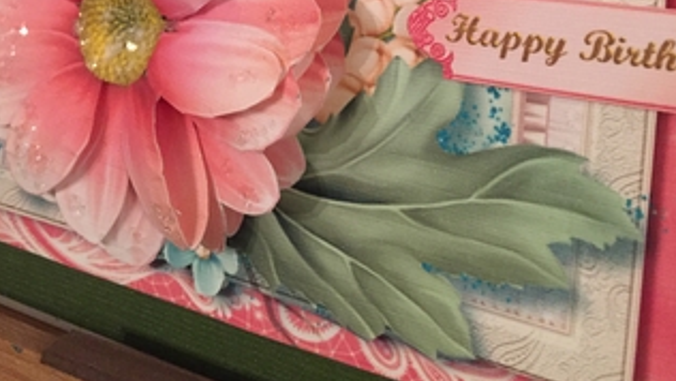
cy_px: -77
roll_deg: +4.3
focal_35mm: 45
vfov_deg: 24.1
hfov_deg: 45.4
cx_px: 324
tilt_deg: -16.7
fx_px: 807
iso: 250
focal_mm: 4.15
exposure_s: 1/20
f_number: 2.2
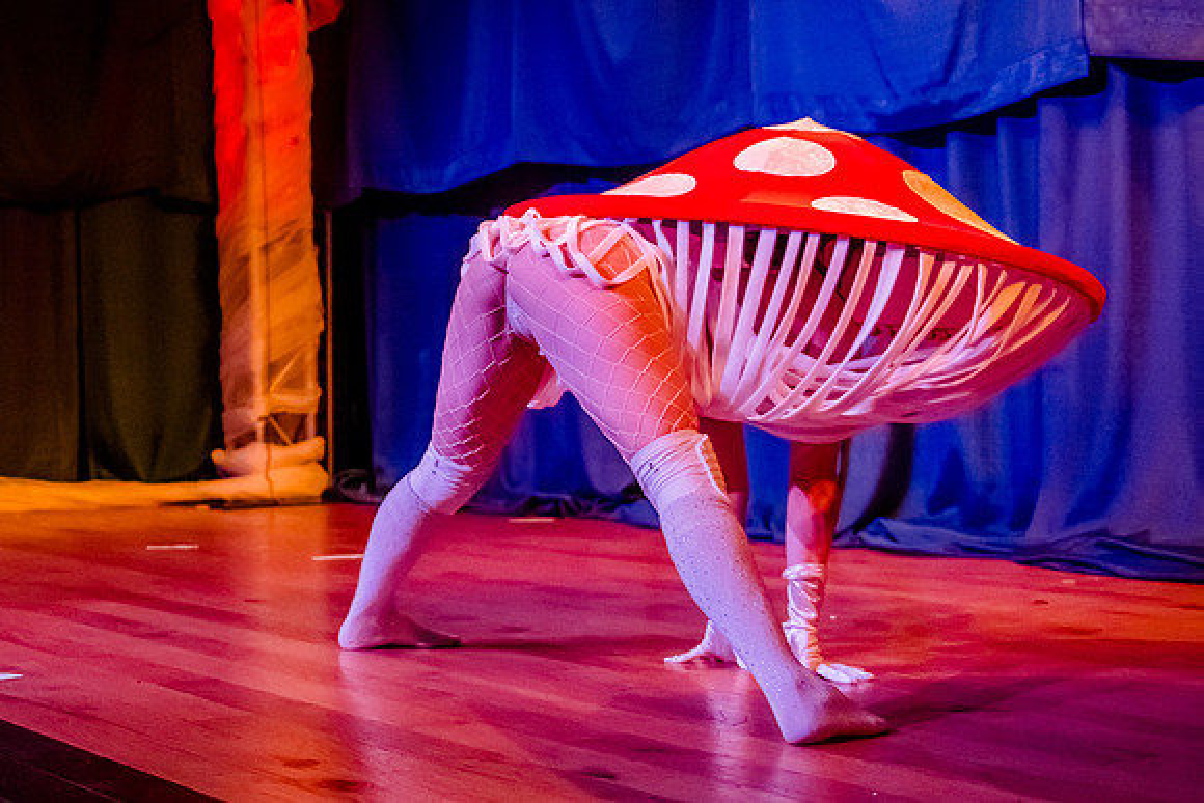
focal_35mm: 64
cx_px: 53
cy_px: 218
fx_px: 2141
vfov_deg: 21.1
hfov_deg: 29.7
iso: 2500
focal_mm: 32
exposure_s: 1/100
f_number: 2.8
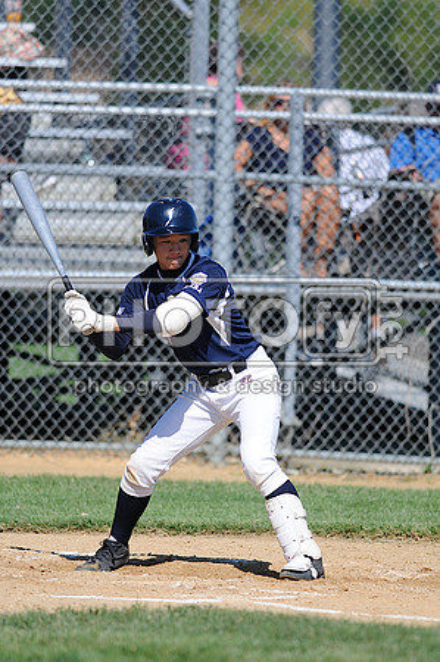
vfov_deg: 4.6
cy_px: 331
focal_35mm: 450
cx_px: 220
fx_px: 8268
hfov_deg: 3.0
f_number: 4
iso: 200
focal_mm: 300
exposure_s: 1/2000
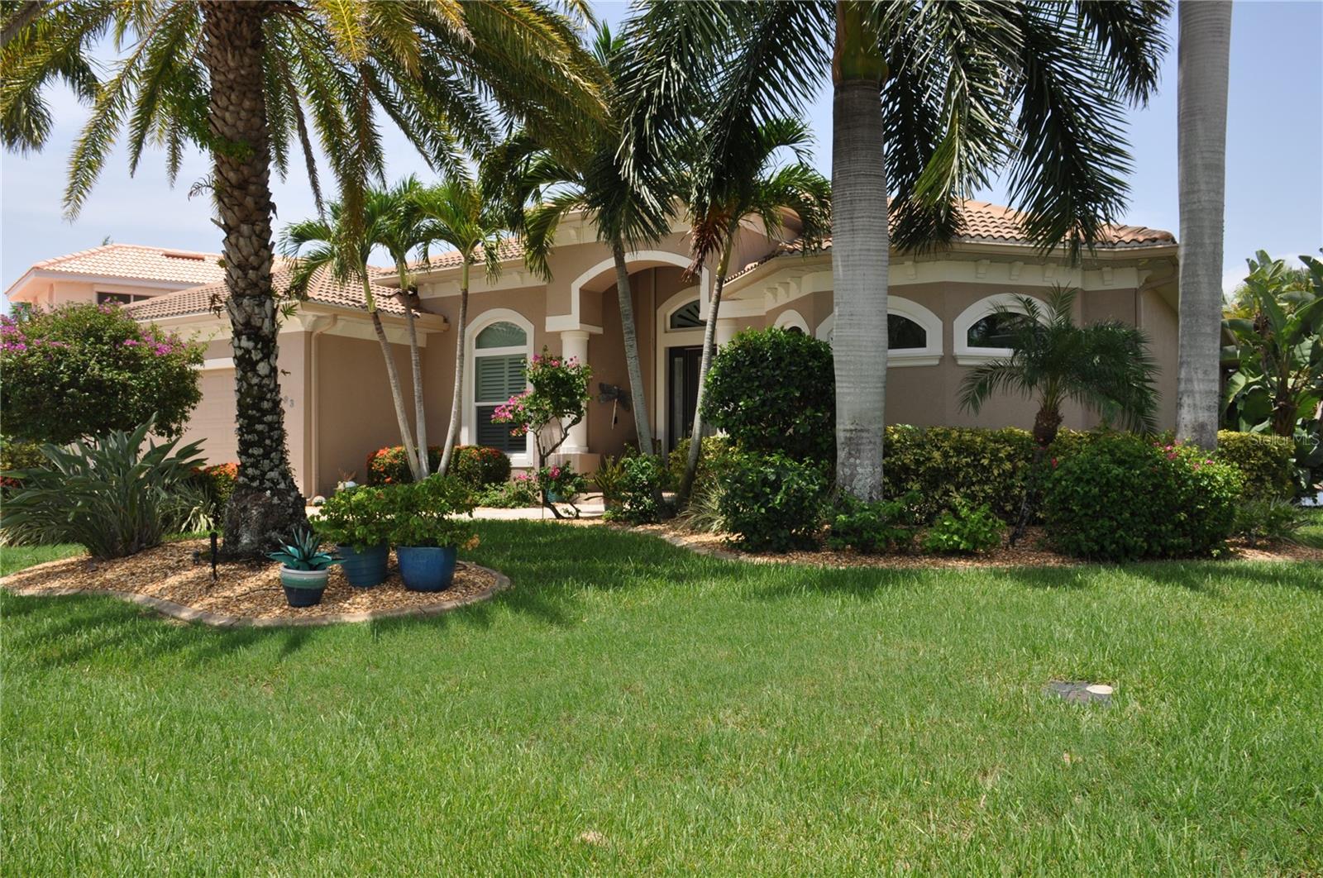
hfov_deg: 62.0
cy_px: 439
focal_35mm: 30
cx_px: 662
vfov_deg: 43.5
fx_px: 1101
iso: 200
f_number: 11
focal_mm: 20
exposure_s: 1/200
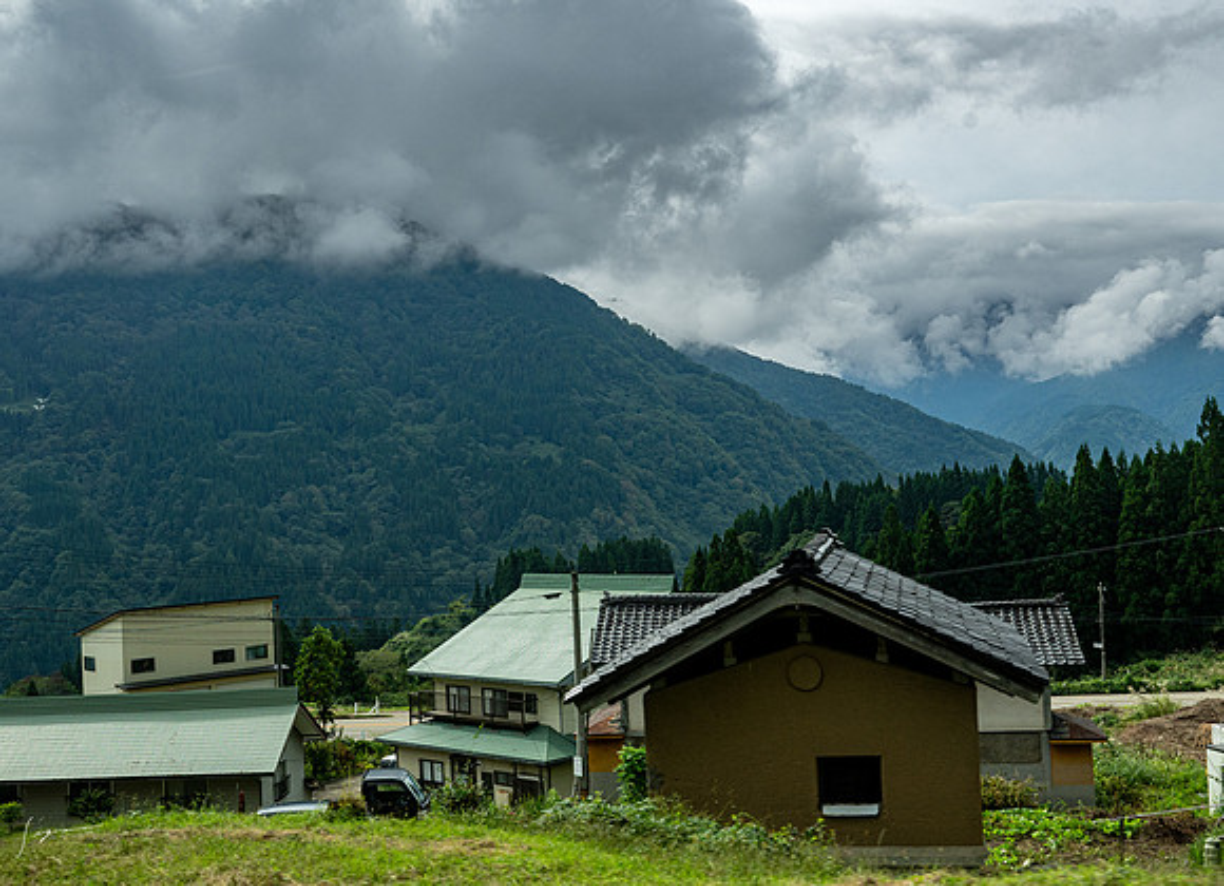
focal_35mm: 45
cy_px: 440
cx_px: 624
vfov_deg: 31.6
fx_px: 1564
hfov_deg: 42.7
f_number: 8
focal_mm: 32
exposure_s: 1/400
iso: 400
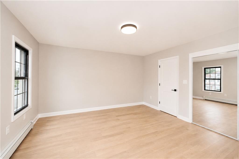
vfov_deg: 77.3
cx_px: 120
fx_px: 100
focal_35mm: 15
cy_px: 80
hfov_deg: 100.4
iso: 1600
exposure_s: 1/80
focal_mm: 10
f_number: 9
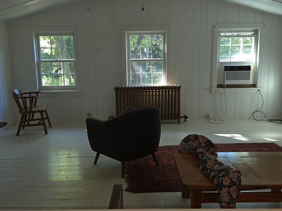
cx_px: 148
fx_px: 285
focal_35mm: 35
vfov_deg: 40.7
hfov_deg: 52.6
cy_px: 99
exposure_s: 1/37.5
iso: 200
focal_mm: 6.5
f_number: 1.4
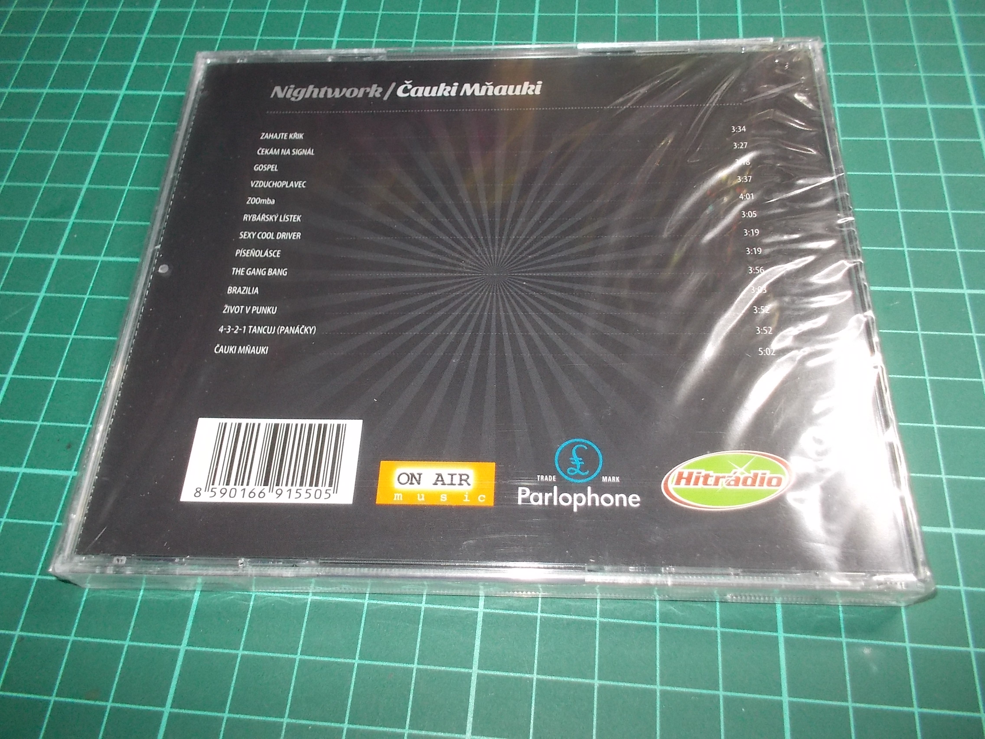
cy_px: 370
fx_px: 825
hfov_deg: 61.7
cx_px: 492
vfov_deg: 48.2
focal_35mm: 29
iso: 200
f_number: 3.3
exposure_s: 1/30
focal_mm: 4.1
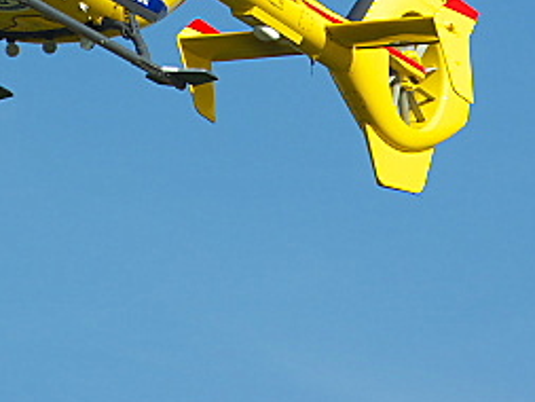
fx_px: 7987
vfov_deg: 2.9
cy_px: -104
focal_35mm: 517
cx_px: 186
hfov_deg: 3.8
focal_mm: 113
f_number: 9.5
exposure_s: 1/500
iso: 200
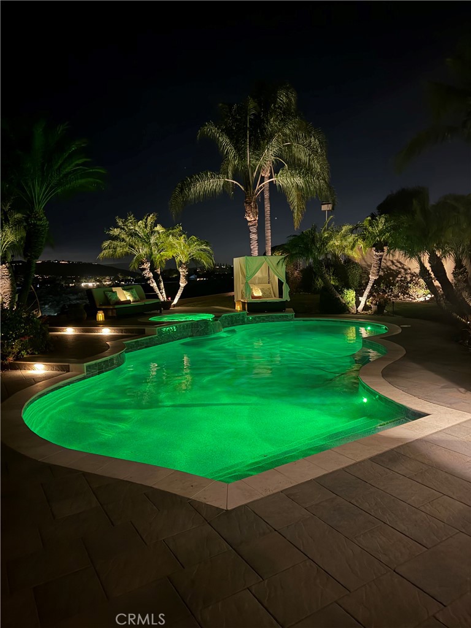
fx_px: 435
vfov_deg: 71.6
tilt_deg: -5.9
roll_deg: -0.4
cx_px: 236
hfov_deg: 56.8
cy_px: 314
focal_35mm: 24
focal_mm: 6.76
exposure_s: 1/9
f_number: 1.78
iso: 1600
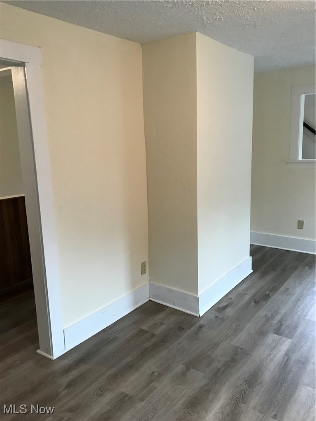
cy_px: 210
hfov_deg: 49.7
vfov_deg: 63.4
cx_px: 158
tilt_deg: -10.5
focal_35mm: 28
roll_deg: +4.0
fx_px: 341
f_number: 1.8
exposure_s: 1/15
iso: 50
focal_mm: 3.99
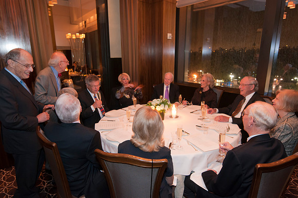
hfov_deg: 81.3
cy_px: 99
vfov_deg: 59.3
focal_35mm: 21
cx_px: 149
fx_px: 174
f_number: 2.8
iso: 1000
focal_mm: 14
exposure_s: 1/8
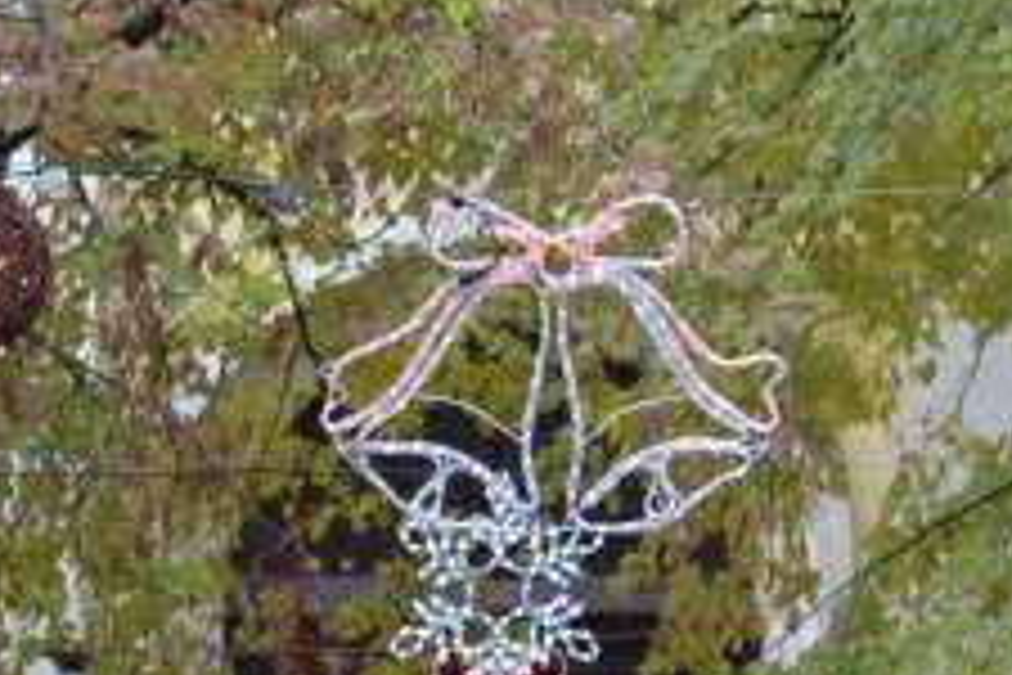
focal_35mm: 230
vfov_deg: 6.0
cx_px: 999
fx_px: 6465
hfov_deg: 8.9
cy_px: -18
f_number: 4.8
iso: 400
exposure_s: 1/40
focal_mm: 48
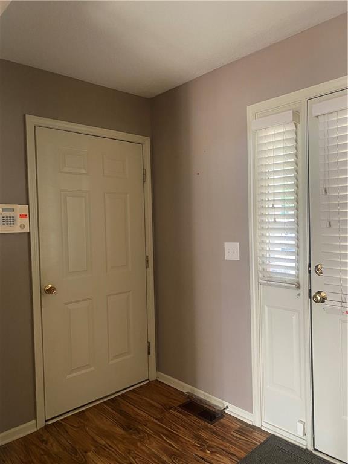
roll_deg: +2.1
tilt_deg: -1.4
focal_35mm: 26
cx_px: 174
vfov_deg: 67.3
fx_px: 349
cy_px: 232
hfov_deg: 53.1
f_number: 1.8
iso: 250
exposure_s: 1/60
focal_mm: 4.25
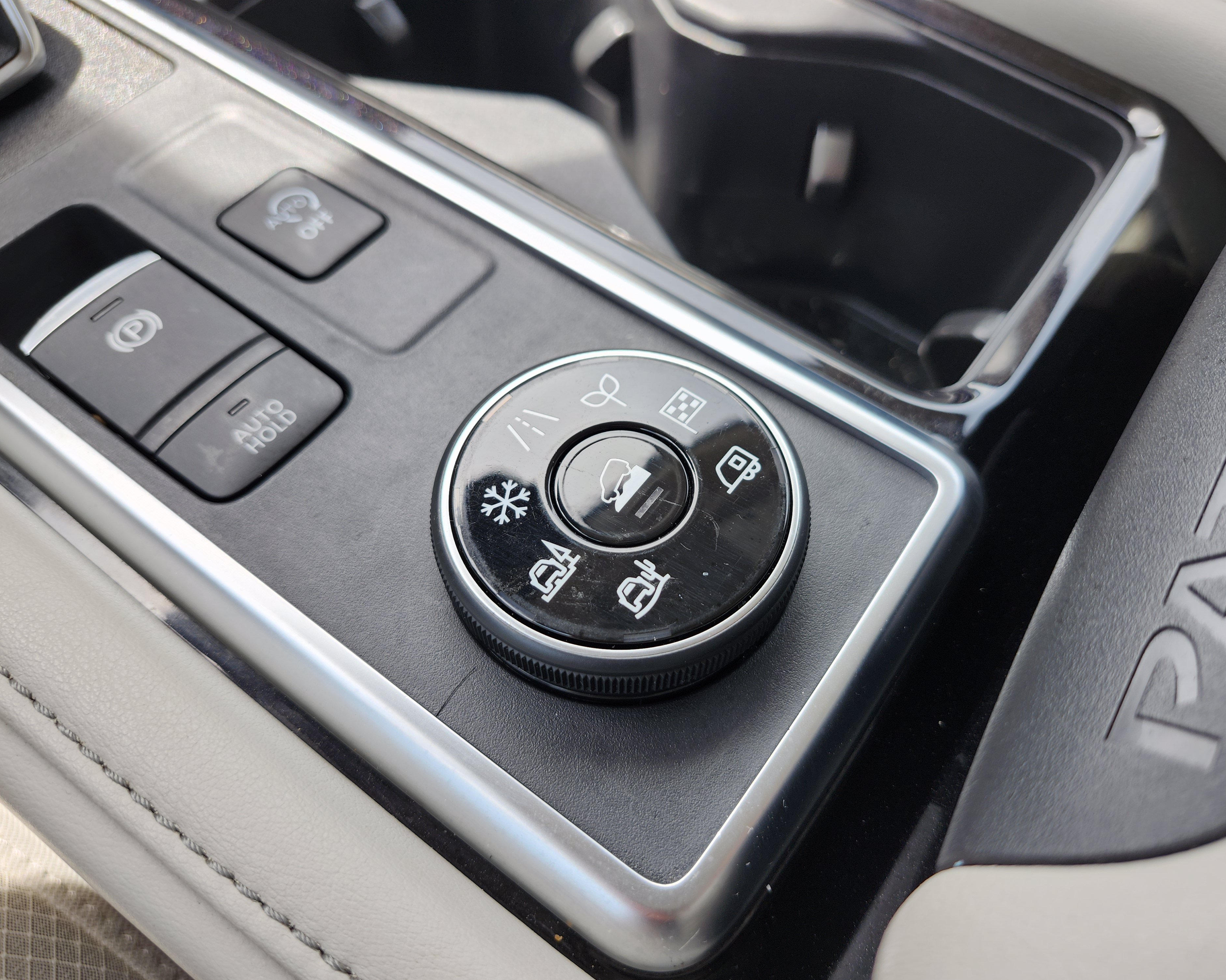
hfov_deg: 70.2
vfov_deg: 58.8
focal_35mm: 24
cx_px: 654
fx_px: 871
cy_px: 490
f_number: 1.8
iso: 25
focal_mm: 5.54
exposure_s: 1/178
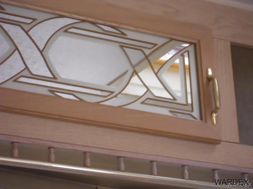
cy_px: 94
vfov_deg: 10.6
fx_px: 1023
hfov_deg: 14.1
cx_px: 126
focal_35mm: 140
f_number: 6.6
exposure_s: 1/160
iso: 800
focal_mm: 25
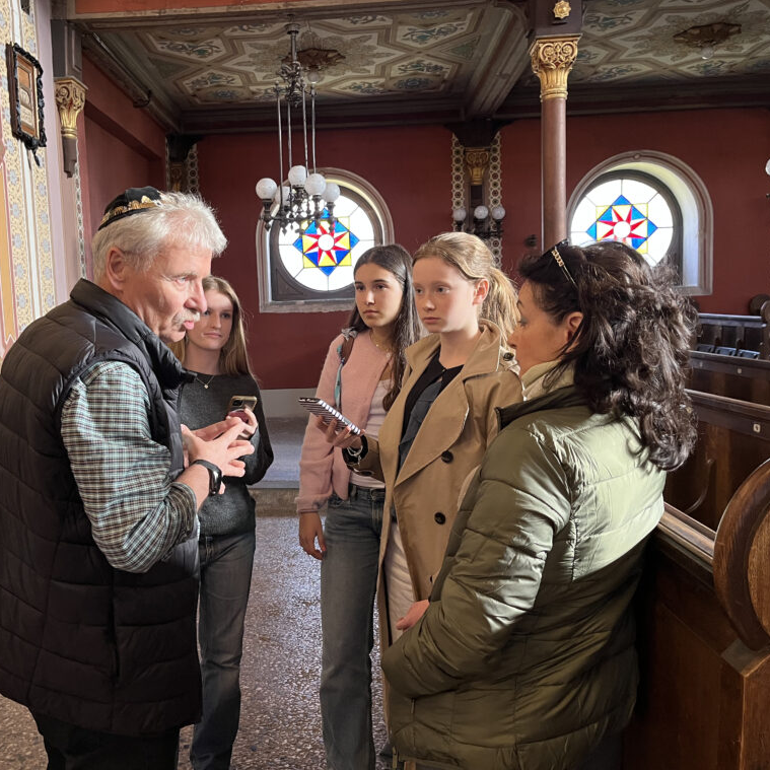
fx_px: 780
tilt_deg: -5.1
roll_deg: +2.2
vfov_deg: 52.5
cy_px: 389
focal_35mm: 31
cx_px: 303
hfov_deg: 52.1
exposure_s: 1/50
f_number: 1.6
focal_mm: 5.1
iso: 160
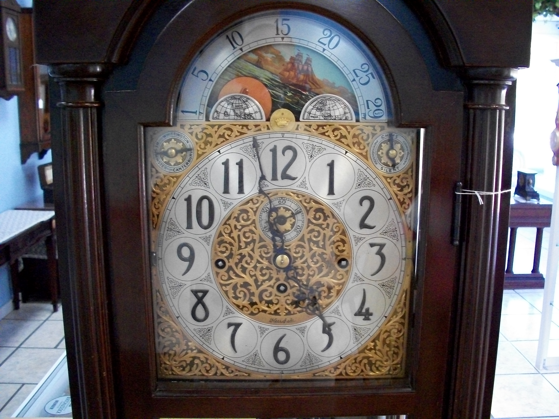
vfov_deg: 40.7
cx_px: 280
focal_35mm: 35
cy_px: 210
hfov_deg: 52.6
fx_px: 565
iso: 800
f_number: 3.1
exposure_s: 1/60
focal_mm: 6.3
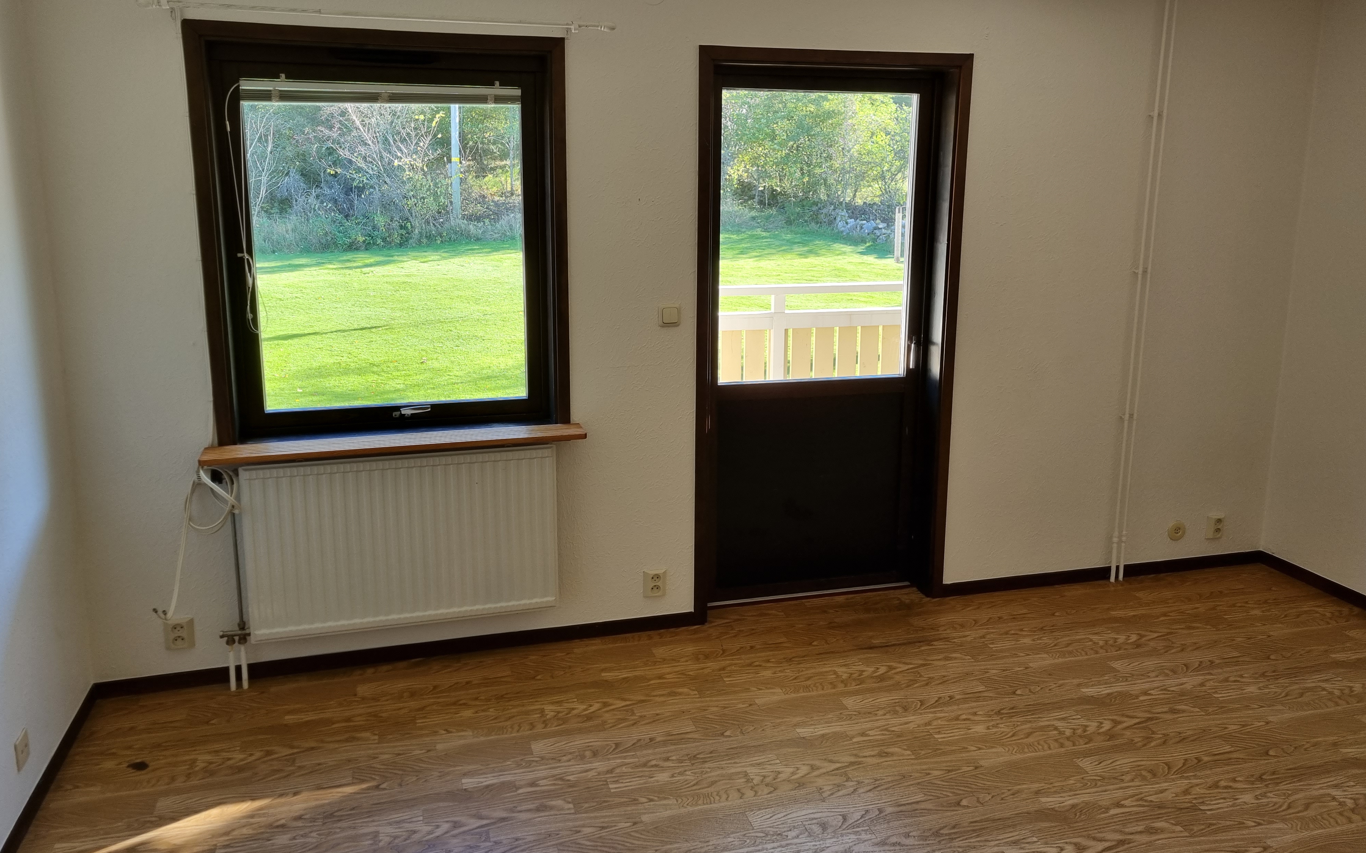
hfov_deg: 66.5
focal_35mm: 28
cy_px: 371
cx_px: 676
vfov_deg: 44.4
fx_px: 1042
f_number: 1.8
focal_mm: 5.4
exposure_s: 1/100
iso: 64
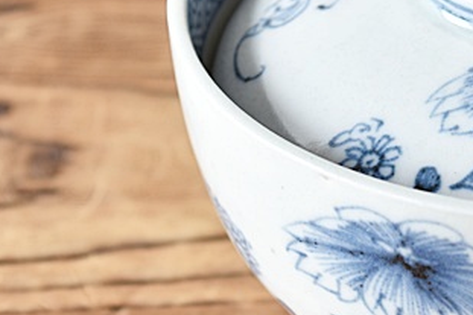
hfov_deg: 9.6
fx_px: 2788
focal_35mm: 212
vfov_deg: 6.5
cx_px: 525
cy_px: 115
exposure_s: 1/8
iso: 200
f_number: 5.6
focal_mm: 55
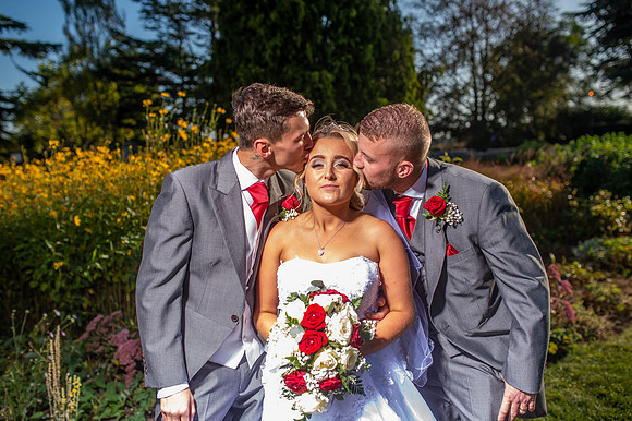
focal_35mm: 35
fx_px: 614
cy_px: 210
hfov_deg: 54.5
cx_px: 316
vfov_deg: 37.8
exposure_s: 1/1600
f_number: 2.8
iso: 125
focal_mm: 35
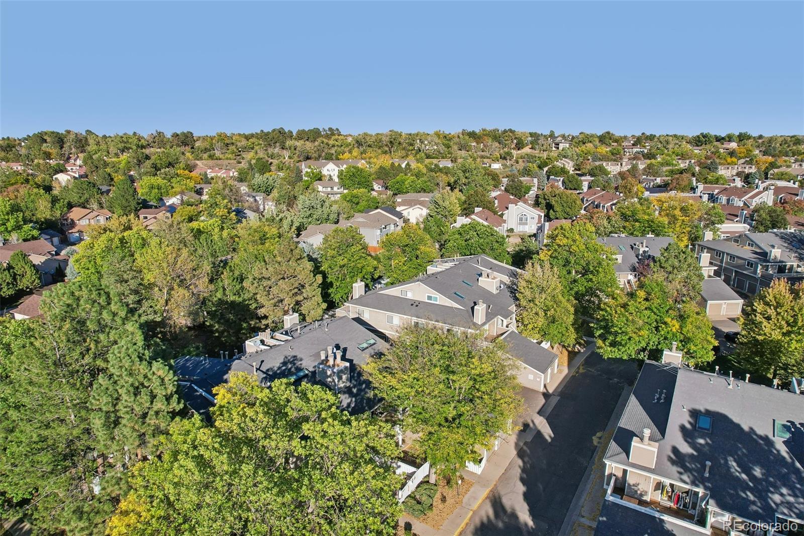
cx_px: 402
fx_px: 491
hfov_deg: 78.6
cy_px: 268
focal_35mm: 22
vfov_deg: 57.2
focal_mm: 8.4
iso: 130
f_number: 2.8
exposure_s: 1/2000
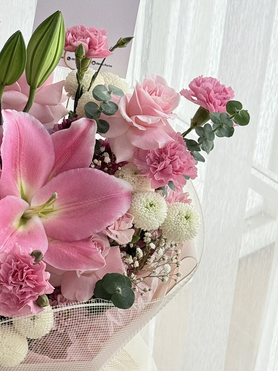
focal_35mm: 99
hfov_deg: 14.7
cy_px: 260
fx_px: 1060
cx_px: 9
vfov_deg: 19.7
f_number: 1.78
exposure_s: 1/100
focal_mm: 6.76
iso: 80
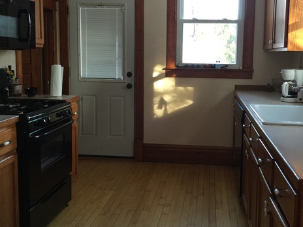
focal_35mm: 40
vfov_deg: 35.9
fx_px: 350
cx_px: 177
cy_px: 93
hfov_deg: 46.6
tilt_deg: -5.3
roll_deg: -0.5
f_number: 2.2
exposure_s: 1/15
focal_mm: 4.15
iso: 50
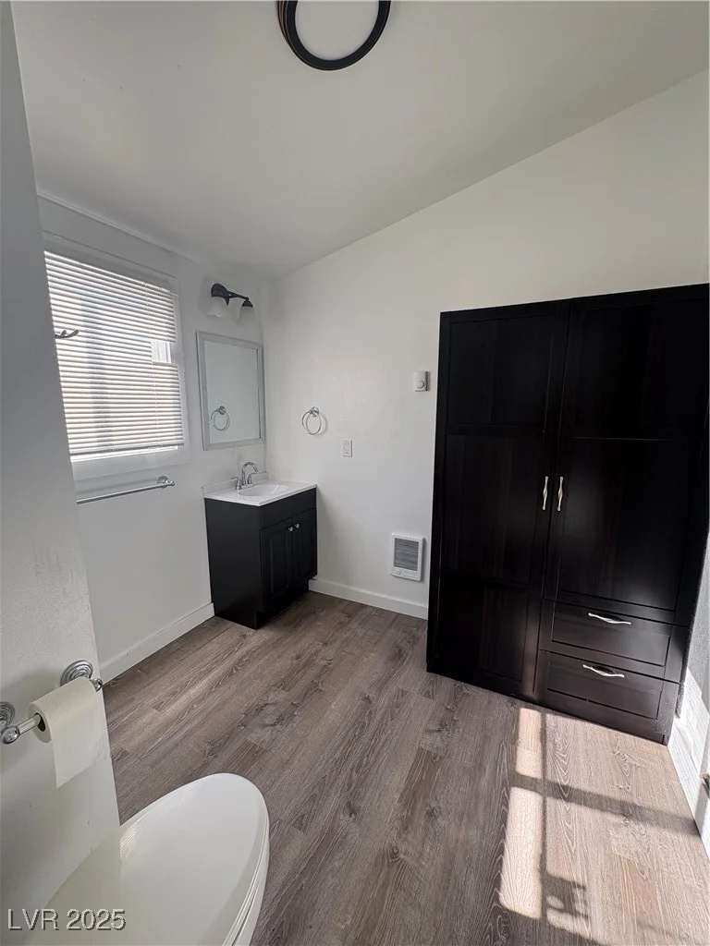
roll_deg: +0.0
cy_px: 473
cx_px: 355
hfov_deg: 85.7
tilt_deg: -8.8
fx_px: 383
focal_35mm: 14
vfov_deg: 102.1
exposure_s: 1/99
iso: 40
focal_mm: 2.22
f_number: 2.2
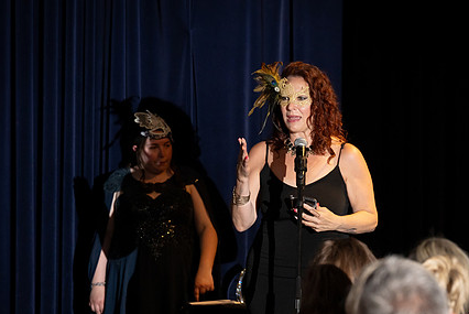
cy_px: 204
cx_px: 272
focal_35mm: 204
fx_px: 2660
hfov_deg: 10.1
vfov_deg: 6.7
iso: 2500
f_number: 5
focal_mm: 150
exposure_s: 1/200
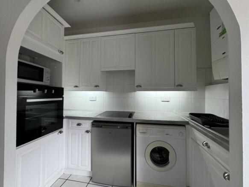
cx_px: 124
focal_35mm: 14
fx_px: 101
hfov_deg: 102.1
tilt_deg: +1.8
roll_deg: +0.6
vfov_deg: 85.7
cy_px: 94
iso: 100
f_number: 2.2
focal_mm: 2.22
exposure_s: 1/100
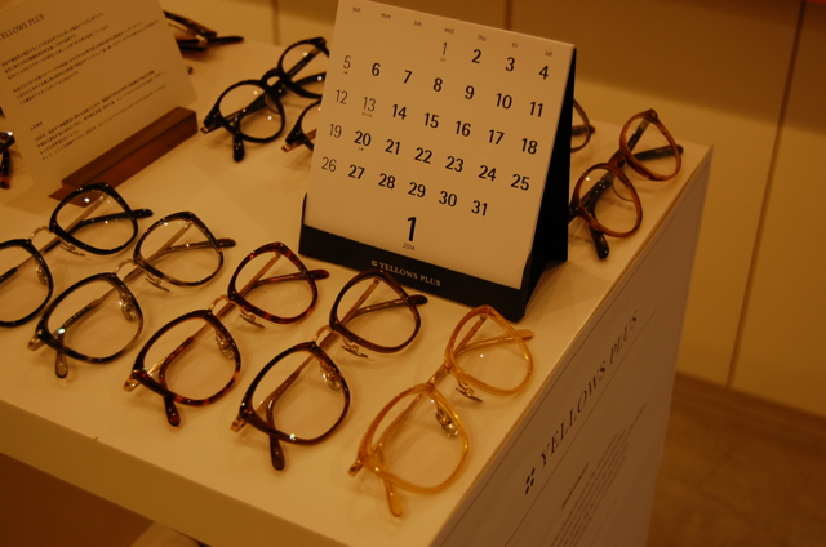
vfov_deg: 26.4
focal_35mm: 51
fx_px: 1168
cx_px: 413
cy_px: 274
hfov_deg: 39.0
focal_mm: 34
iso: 200
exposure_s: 1/25
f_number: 4.5
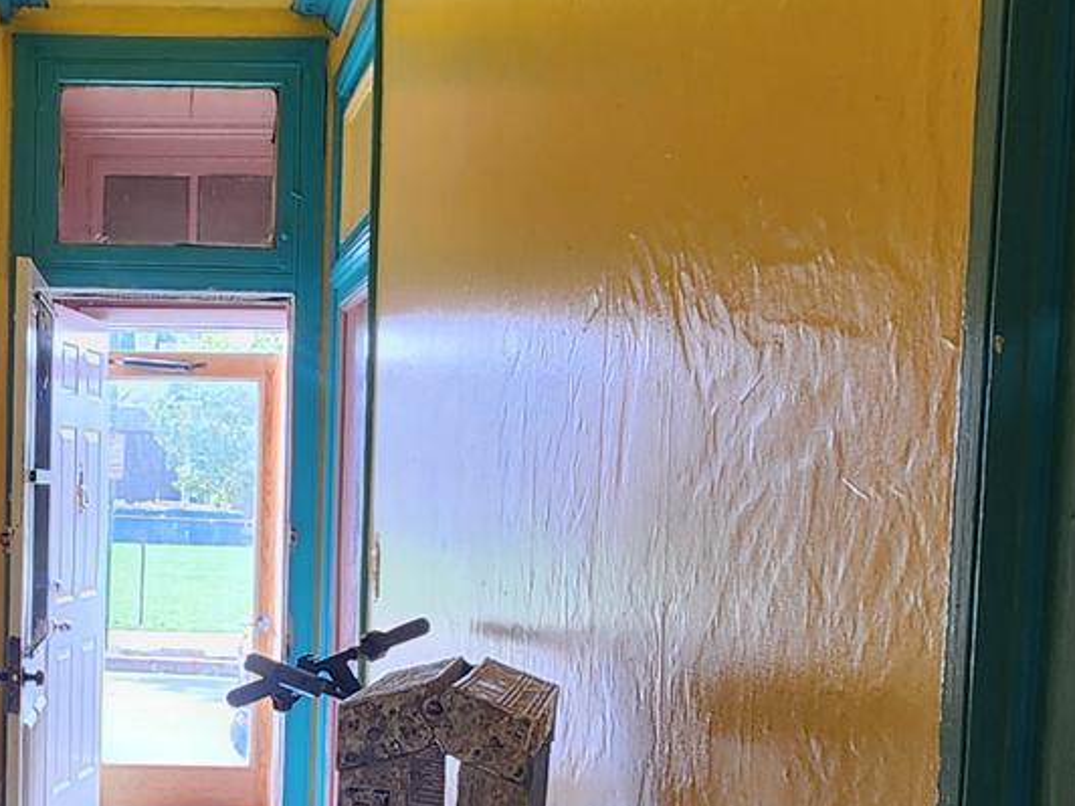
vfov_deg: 28.6
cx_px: 51
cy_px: 628
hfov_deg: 35.3
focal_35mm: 50
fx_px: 1553
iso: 100
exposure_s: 1/60
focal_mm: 2.2
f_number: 2.2
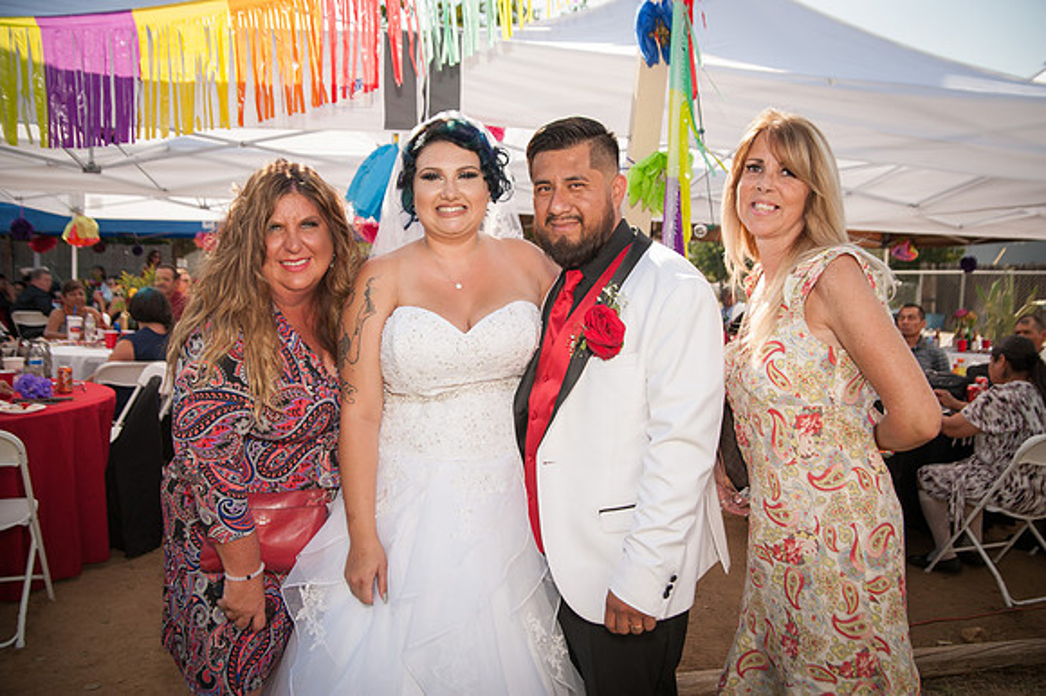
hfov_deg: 65.5
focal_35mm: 28
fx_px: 814
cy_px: 348
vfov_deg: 46.3
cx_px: 523
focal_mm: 28
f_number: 5
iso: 200
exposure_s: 1/1000
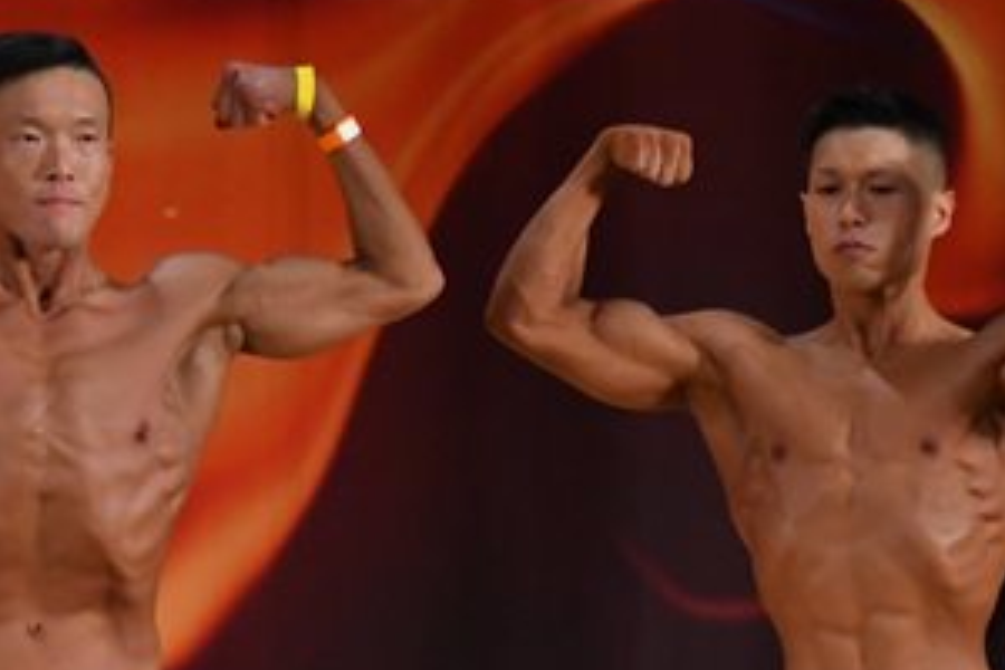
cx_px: 1238
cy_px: 814
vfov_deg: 2.4
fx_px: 16218
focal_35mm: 581
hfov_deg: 3.5
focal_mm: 150
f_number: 5.6
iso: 3200
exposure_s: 1/400
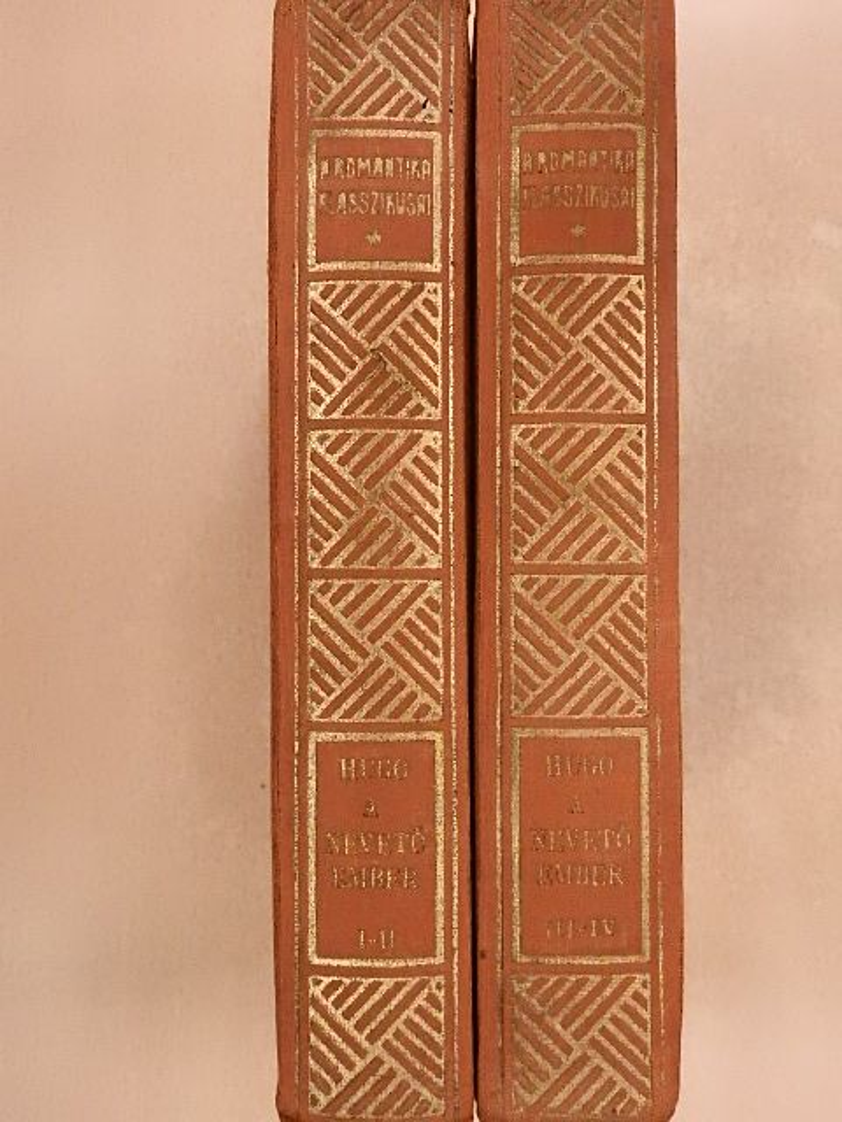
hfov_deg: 46.8
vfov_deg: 60.0
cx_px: 421
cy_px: 561
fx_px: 973
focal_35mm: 30
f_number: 3.5
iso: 1600
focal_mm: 5.4
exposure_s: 1/80
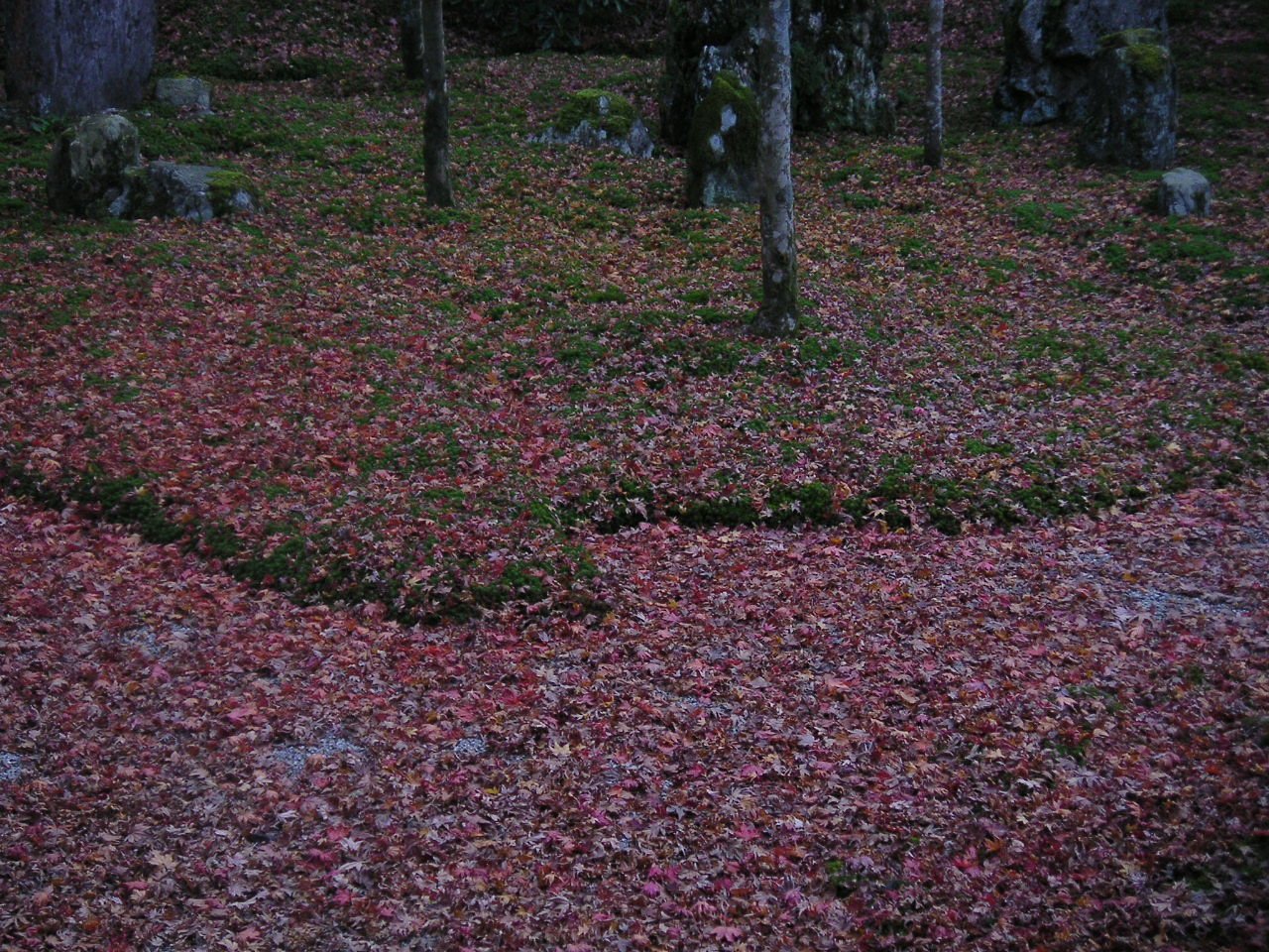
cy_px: 476
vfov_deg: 21.3
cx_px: 634
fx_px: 2529
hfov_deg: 28.2
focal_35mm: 69
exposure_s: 1/180
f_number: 3.1
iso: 100
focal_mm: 10.7
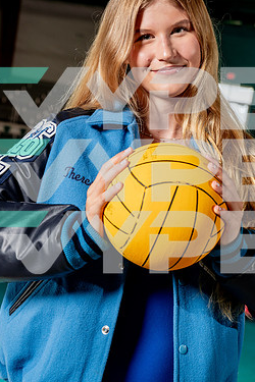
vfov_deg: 26.0
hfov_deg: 17.5
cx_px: 140
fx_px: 829
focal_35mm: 78
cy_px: 171
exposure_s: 1/250
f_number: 6.3
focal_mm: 65
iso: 400
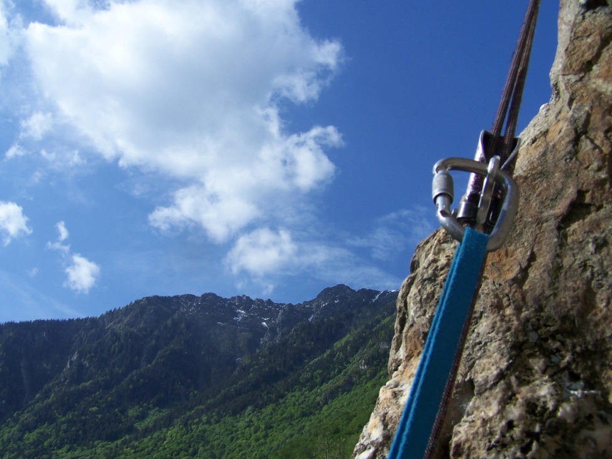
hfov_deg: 46.8
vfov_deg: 36.0
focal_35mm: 40
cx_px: 291
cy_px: 220
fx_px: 707
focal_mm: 6.3
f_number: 4
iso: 80
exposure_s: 1/1000
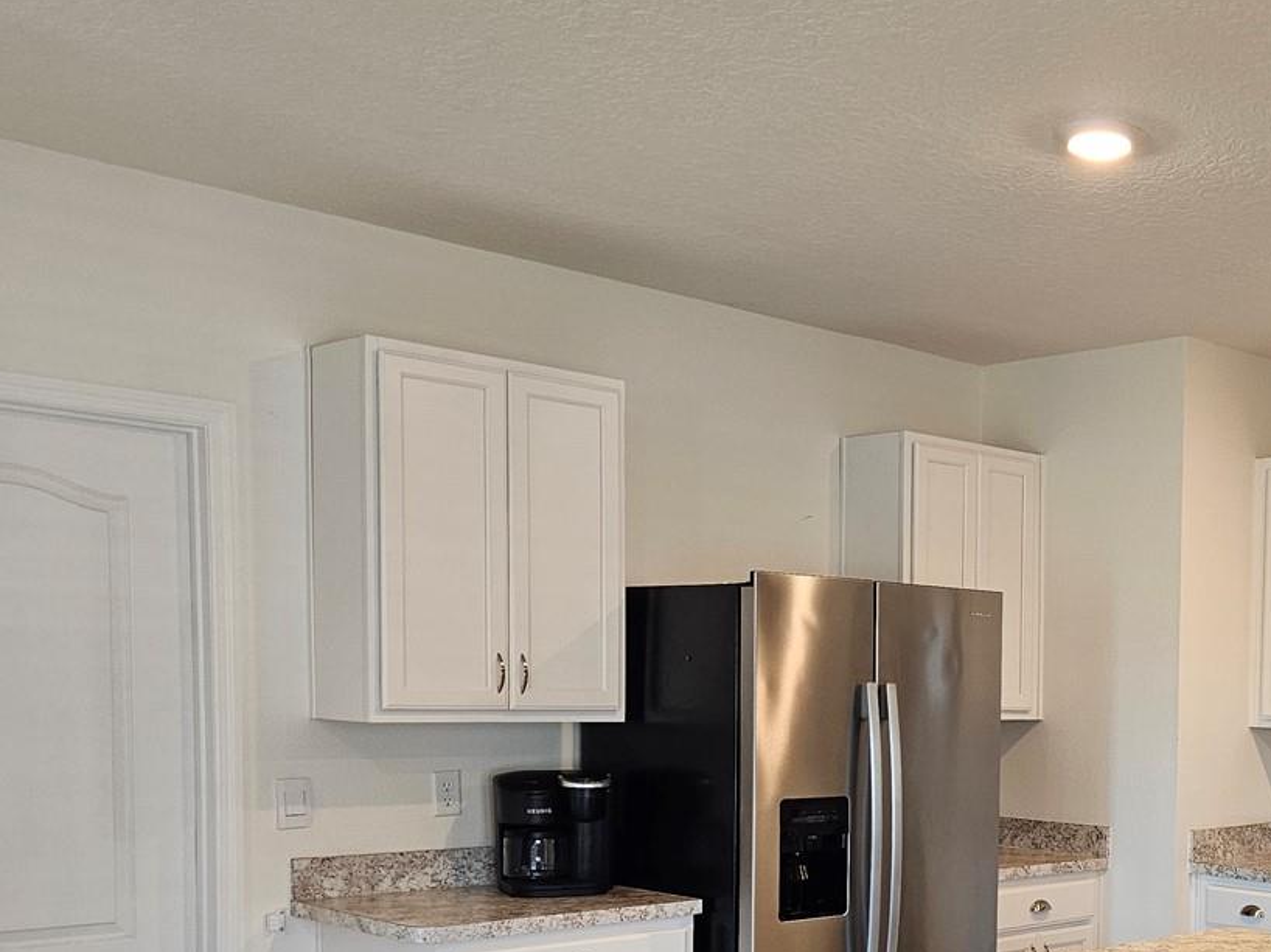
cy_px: 798
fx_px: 1652
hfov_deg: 38.8
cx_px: 1168
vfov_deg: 31.1
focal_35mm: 45
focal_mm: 5.4
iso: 200
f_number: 1.8
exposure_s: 1/120
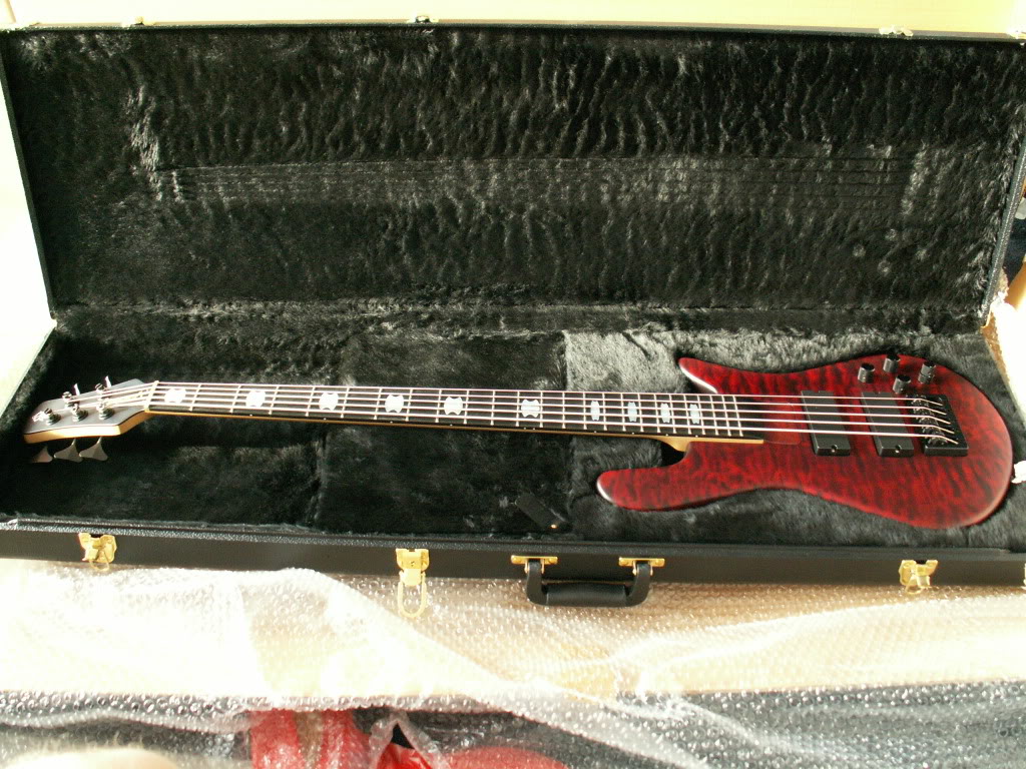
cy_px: 384
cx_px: 513
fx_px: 1037
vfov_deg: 40.7
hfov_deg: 52.6
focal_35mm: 35
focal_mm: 5.9
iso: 160
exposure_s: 1/20
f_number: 2.8
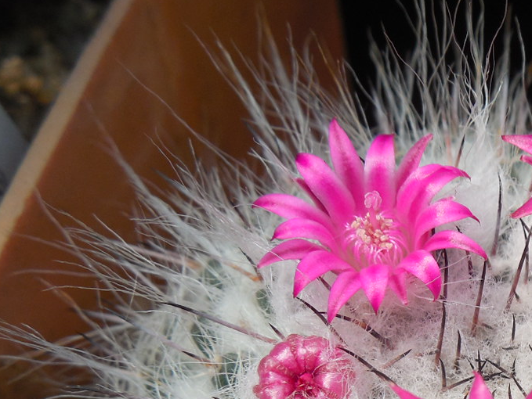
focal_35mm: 73
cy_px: 422
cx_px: 548
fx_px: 1123
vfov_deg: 19.5
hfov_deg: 25.2
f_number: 3.6
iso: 125
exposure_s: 1/320
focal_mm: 5.6
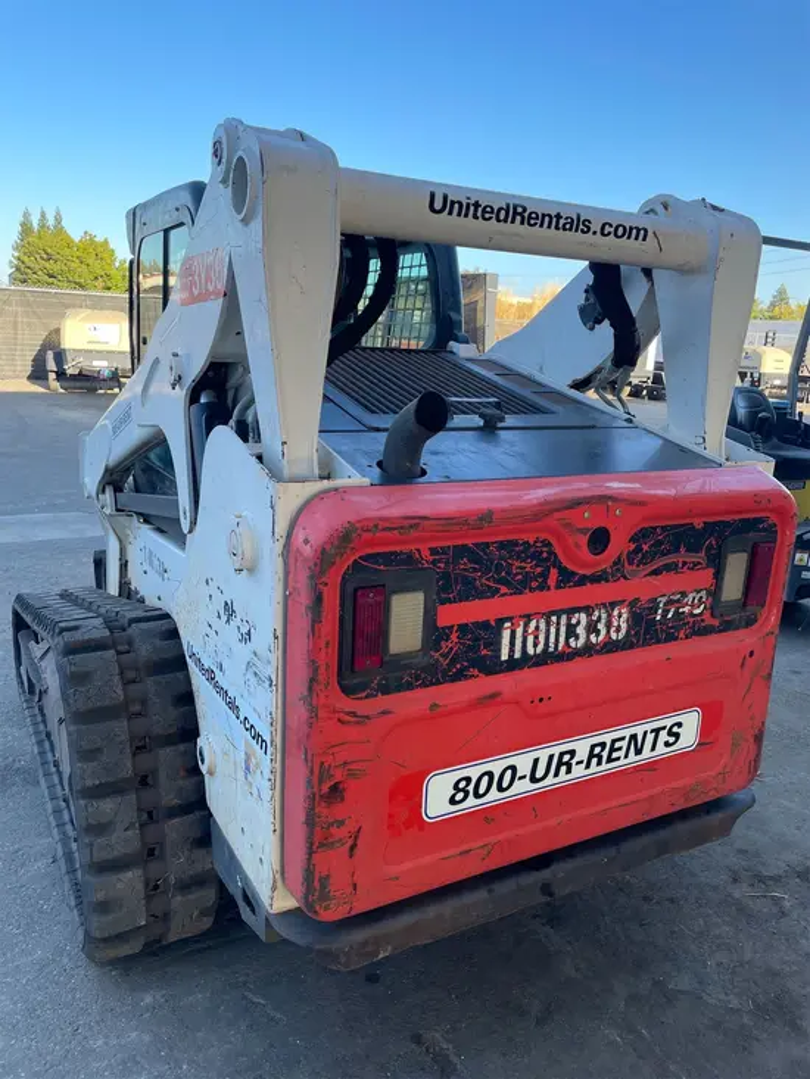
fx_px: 811
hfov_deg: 53.1
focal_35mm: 26
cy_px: 540
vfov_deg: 67.3
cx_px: 405
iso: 32
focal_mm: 4.2
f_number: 1.6
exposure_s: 1/421
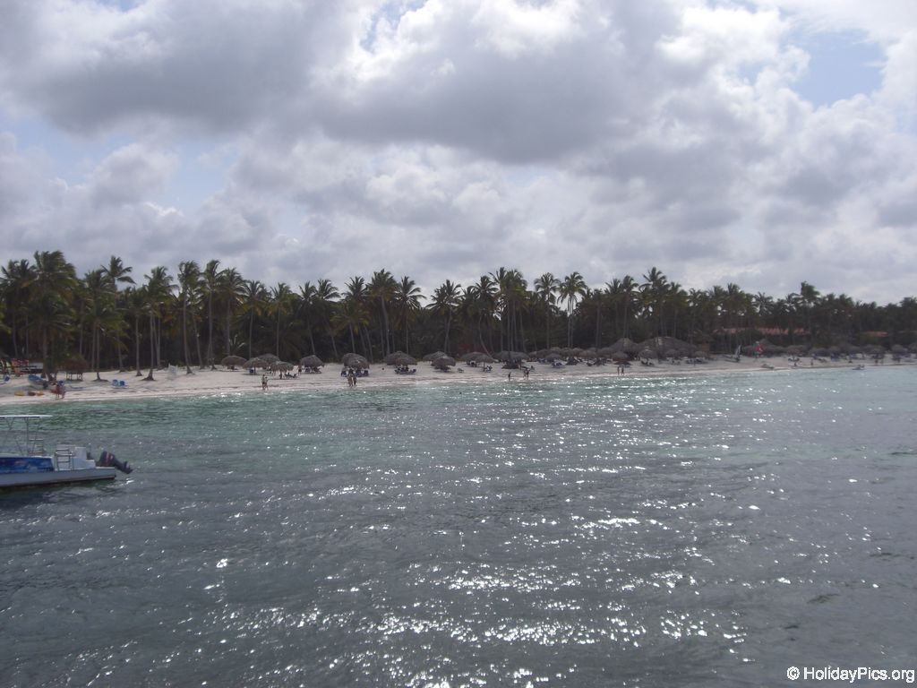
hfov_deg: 49.0
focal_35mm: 38
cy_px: 344
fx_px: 1007
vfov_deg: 37.7
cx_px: 458
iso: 64
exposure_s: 1/250
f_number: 8
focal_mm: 6.2
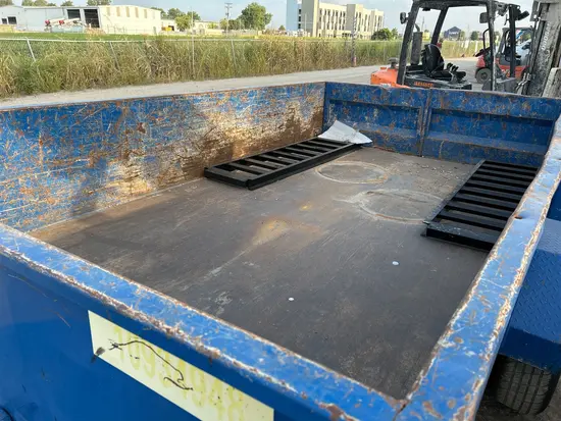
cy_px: 210
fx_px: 422
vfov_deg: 53.1
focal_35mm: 26
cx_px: 280
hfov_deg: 67.3
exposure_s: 1/628
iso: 50
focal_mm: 5.7
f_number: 1.5
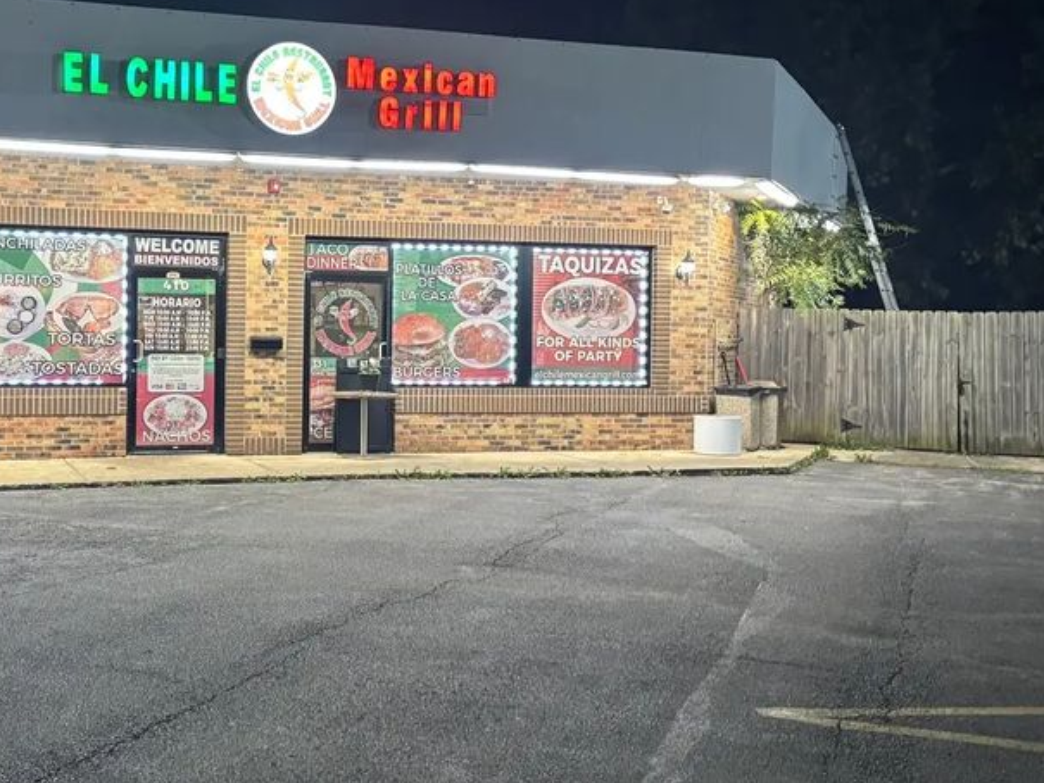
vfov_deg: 32.8
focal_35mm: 44
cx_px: 288
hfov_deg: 41.9
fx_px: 1327
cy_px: 331
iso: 250
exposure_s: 1/60
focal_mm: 5.96
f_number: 1.6
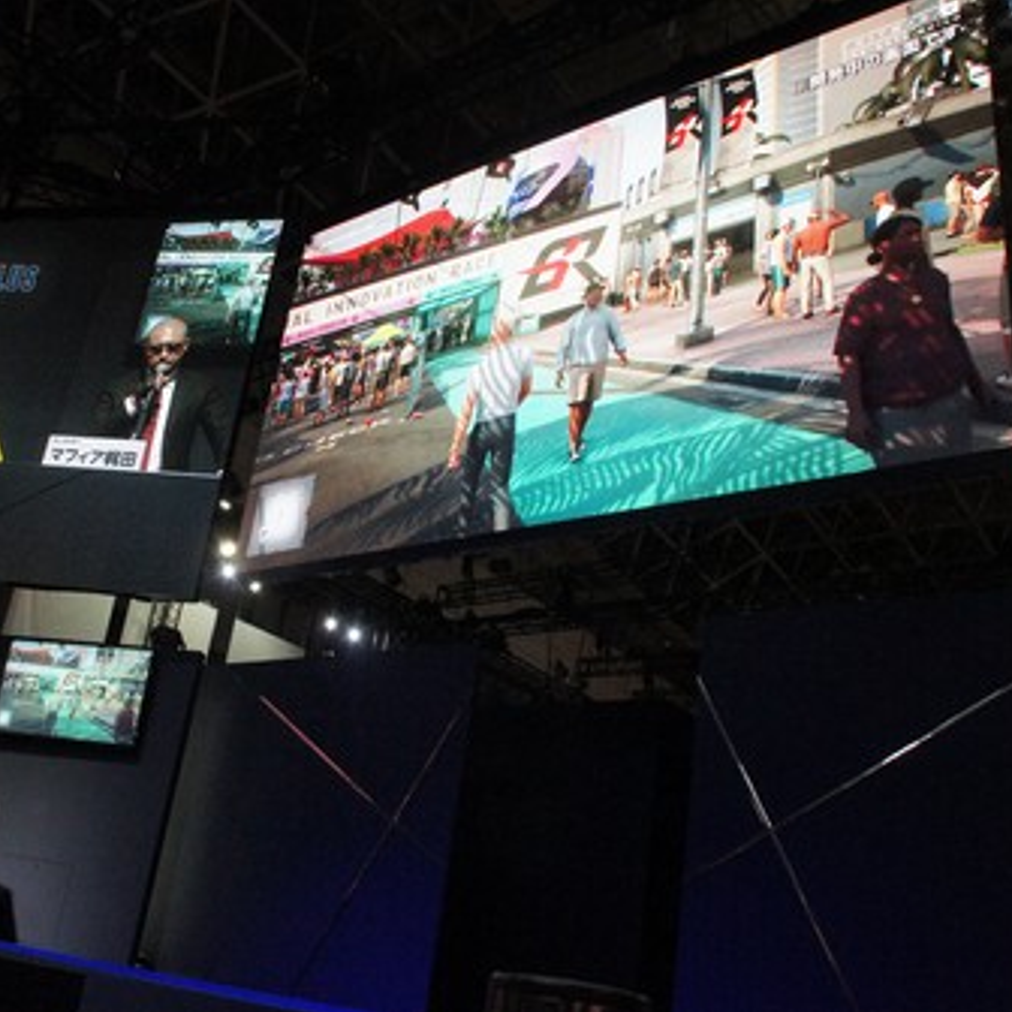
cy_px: 511
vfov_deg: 47.2
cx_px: 376
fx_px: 1158
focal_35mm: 35
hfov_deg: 46.8
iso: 1600
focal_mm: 18
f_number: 10
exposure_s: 1/60
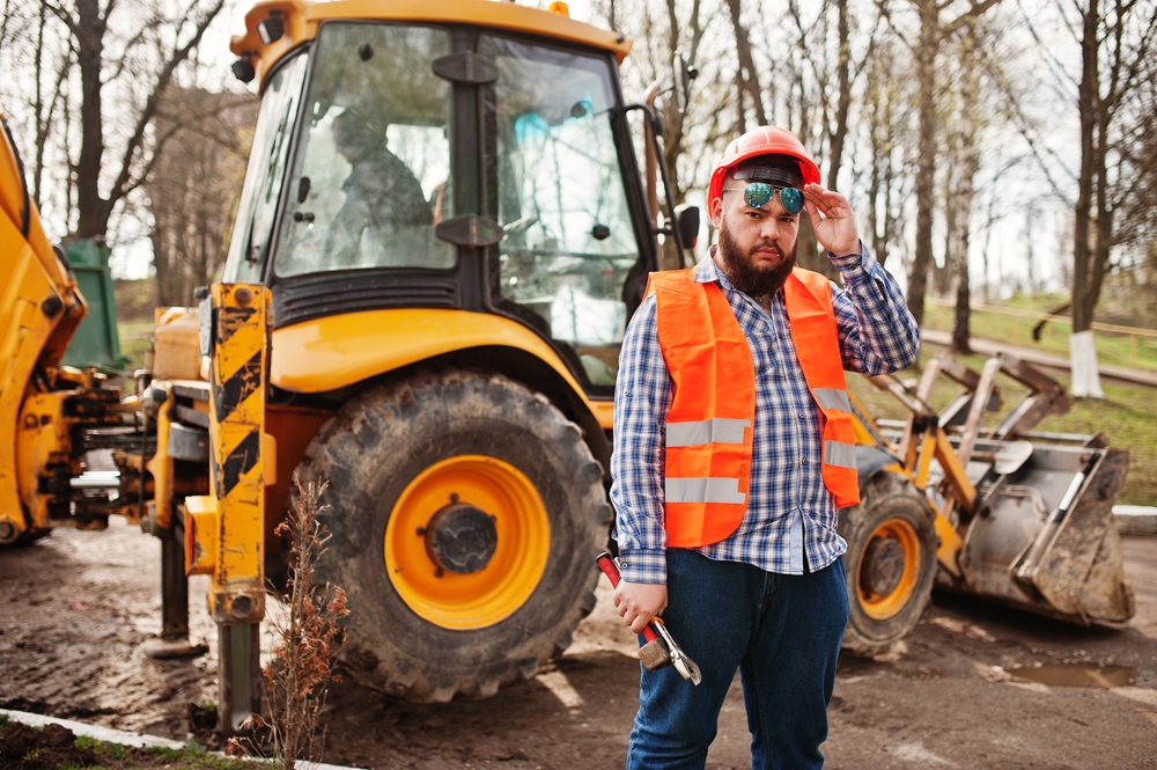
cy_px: 385
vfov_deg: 37.8
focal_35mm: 35
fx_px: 1124
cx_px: 578
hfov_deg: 54.5
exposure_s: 1/1600
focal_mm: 35
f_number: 2.2
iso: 200
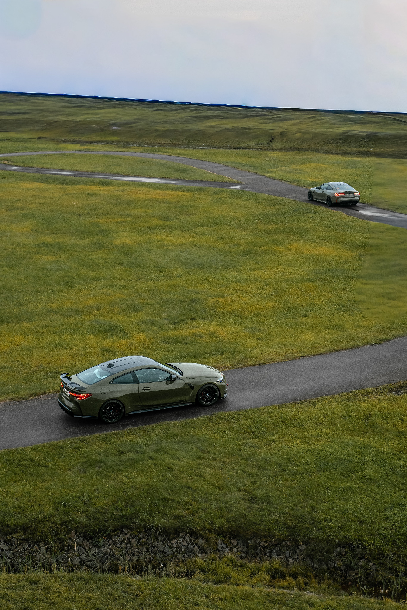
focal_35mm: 64
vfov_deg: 31.4
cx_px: 204
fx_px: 1085
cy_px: 305
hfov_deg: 21.2
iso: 500
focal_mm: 64
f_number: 3.2
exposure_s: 1/100
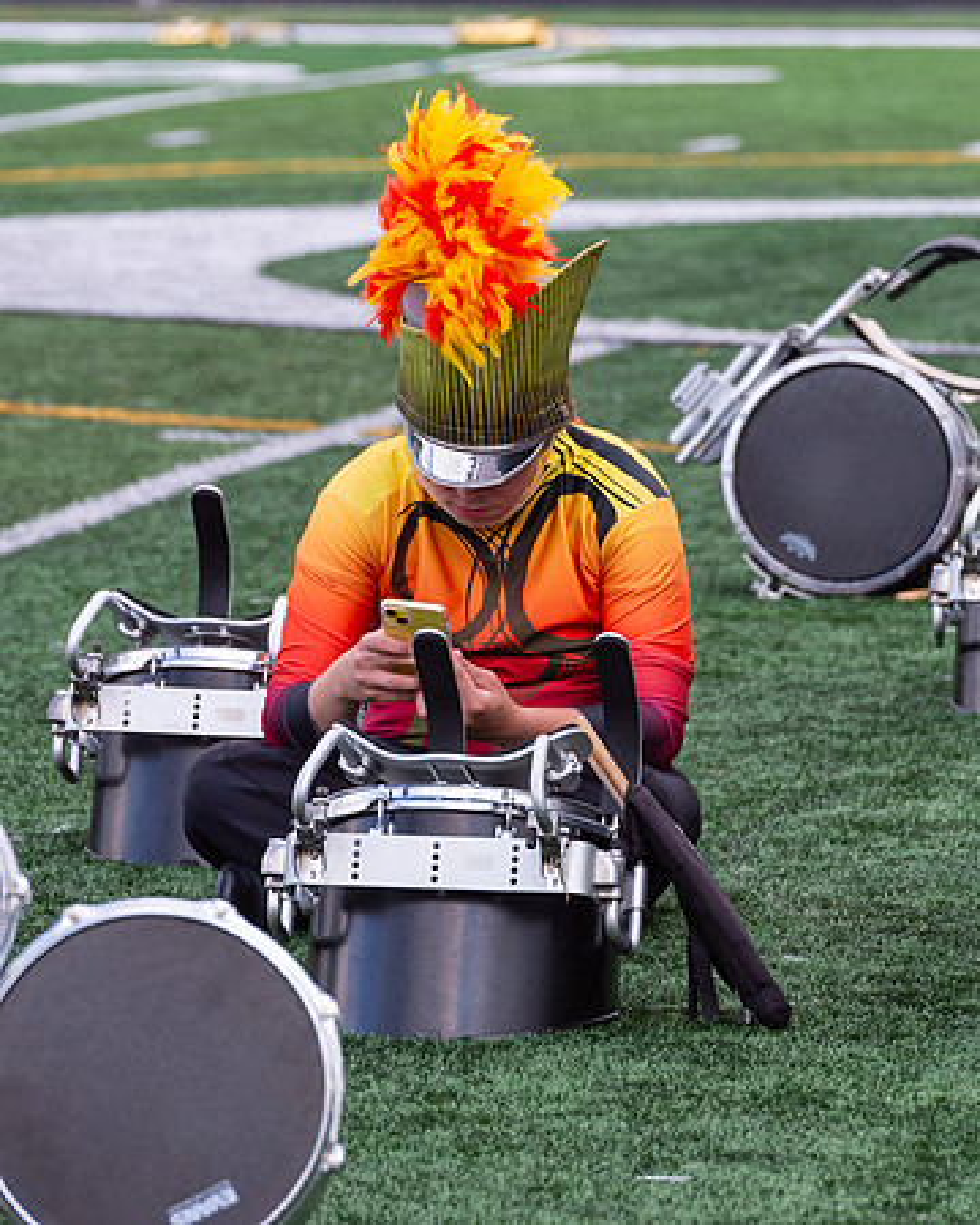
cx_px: 453
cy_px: 528
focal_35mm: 344
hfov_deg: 4.5
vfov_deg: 5.6
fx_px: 12485
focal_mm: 200
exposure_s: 1/800
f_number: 7.1
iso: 1000
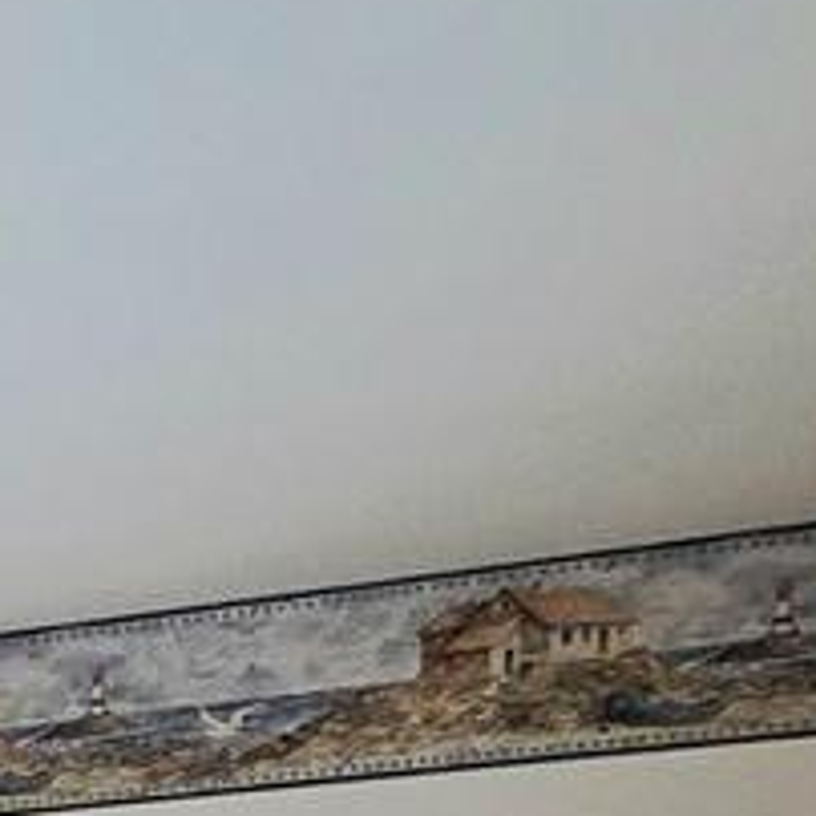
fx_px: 2427
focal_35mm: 91
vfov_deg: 15.9
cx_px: -1135
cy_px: 1523
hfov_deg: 13.7
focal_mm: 2.2
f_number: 1.9
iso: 80
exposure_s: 1/120
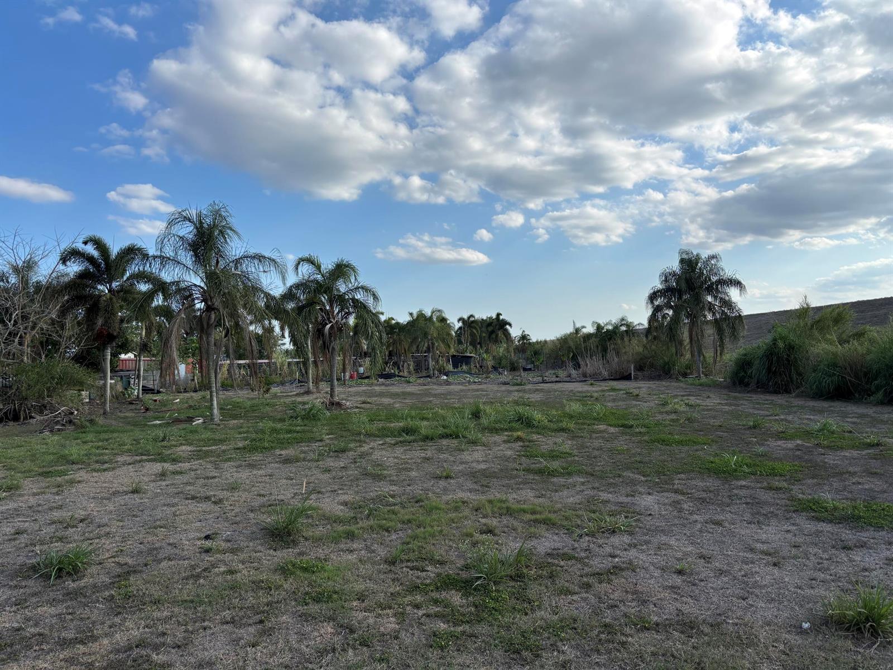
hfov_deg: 67.3
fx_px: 671
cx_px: 446
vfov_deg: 53.1
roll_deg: +2.4
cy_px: 335
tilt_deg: +1.0
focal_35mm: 26
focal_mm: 5.96
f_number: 1.6
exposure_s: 1/3413
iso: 50
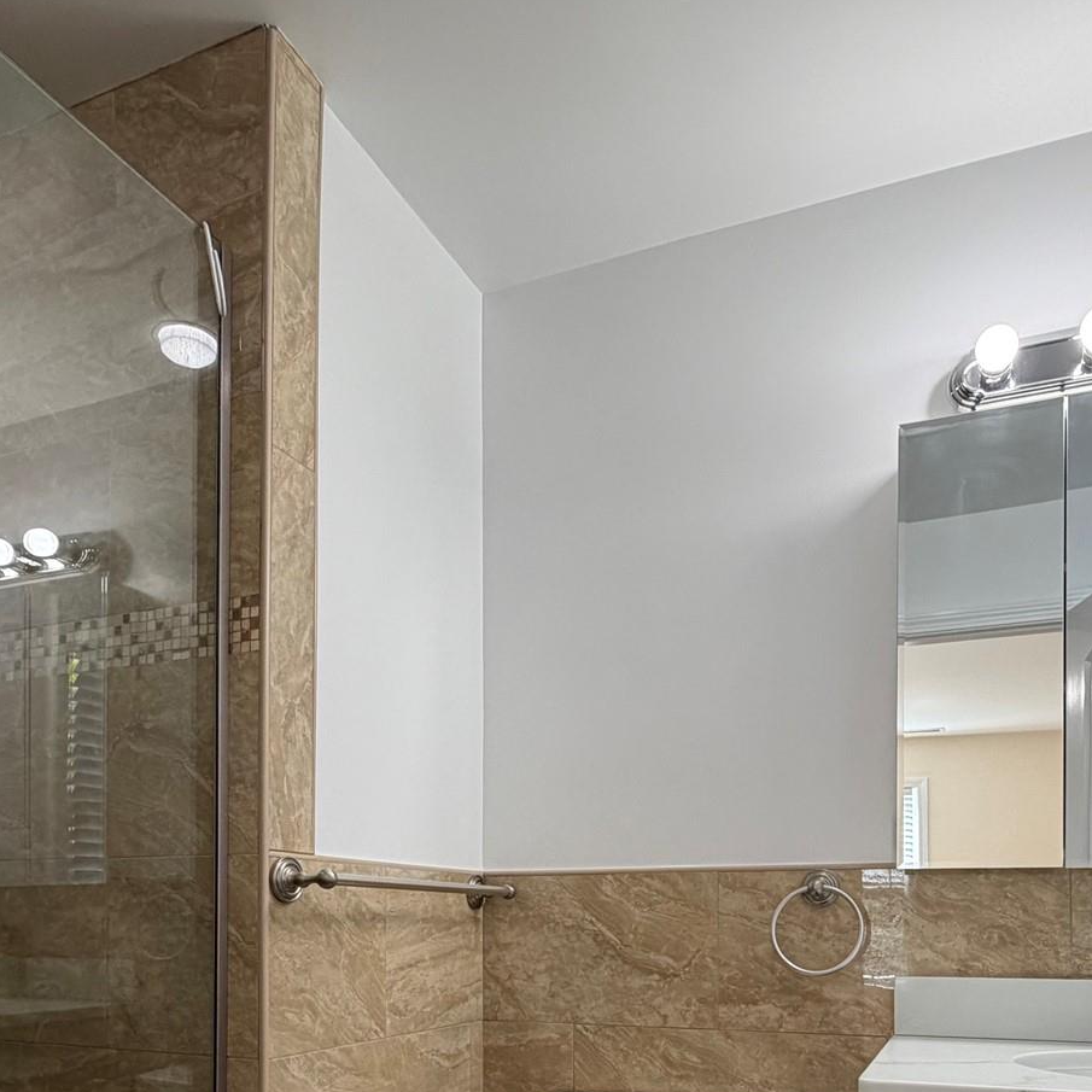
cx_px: 594
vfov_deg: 52.6
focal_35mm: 28
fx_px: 999
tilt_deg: +0.1
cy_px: 912
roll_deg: -0.3
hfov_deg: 57.2
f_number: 2.2
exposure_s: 1/120
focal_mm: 2.22
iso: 160
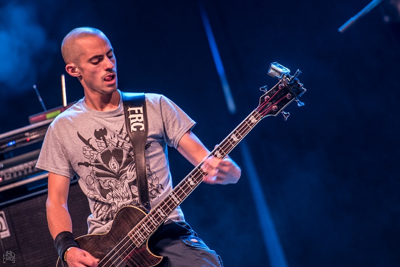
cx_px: 200
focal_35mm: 302
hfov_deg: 6.8
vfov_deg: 4.6
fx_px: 3356
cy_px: 134
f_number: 2.8
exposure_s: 1/100
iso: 800
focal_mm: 200
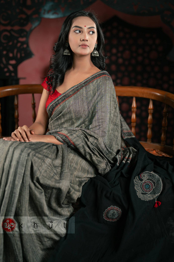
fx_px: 362
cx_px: 87
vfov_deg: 39.6
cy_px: 131
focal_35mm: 50
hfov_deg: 27.0
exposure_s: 1/125
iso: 200
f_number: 1.8
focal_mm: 50
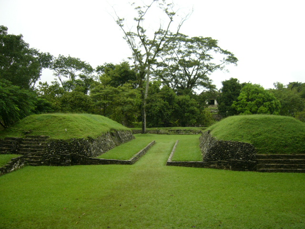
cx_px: 152
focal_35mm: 35
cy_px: 114
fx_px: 308
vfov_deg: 40.7
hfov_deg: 52.6
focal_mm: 5.8
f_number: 2.8
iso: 50
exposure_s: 1/250
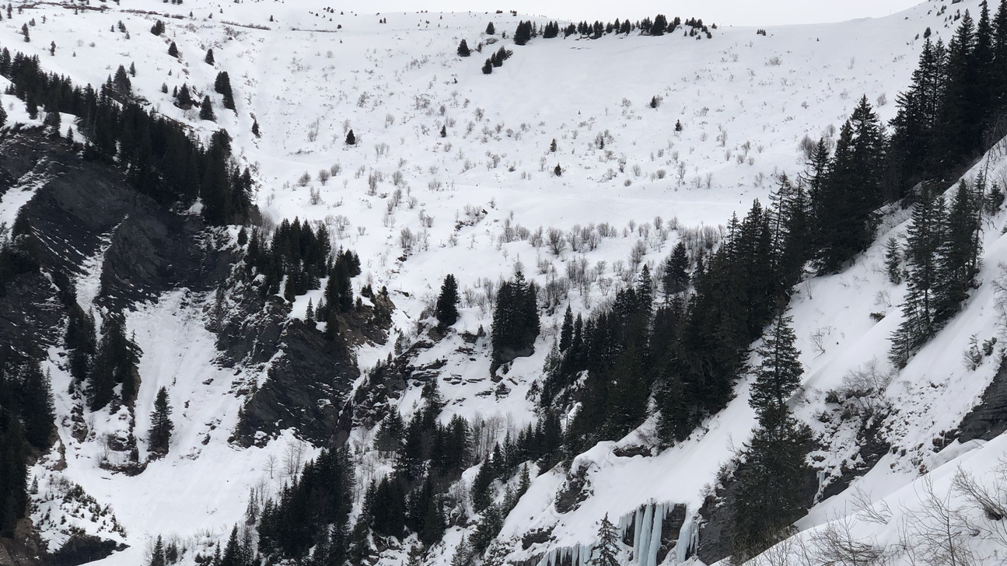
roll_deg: -4.7
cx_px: 596
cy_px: 413
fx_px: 1869
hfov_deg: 30.1
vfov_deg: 17.1
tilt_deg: +1.1
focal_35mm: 70
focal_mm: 6
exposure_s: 1/1779
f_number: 2.4
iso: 16
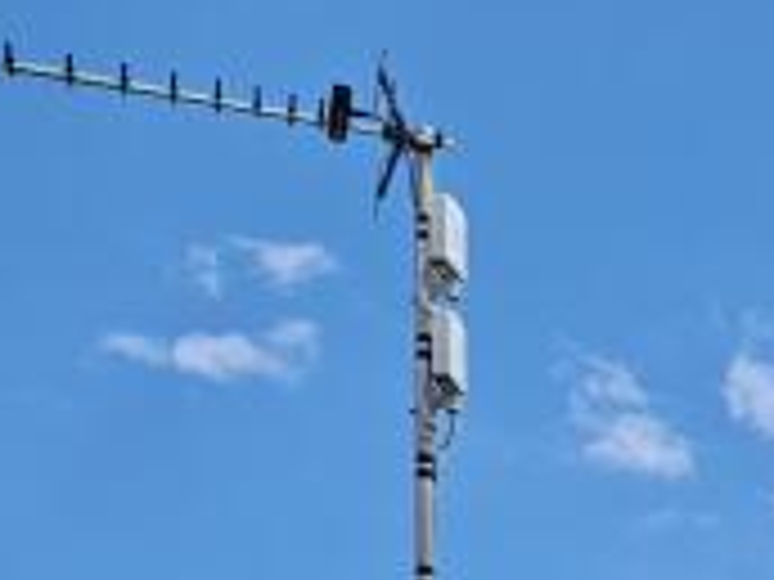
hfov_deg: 12.7
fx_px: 3063
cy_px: 1704
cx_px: 1512
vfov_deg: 8.9
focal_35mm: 137
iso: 50
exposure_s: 1/1900
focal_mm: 6.55
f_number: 1.6
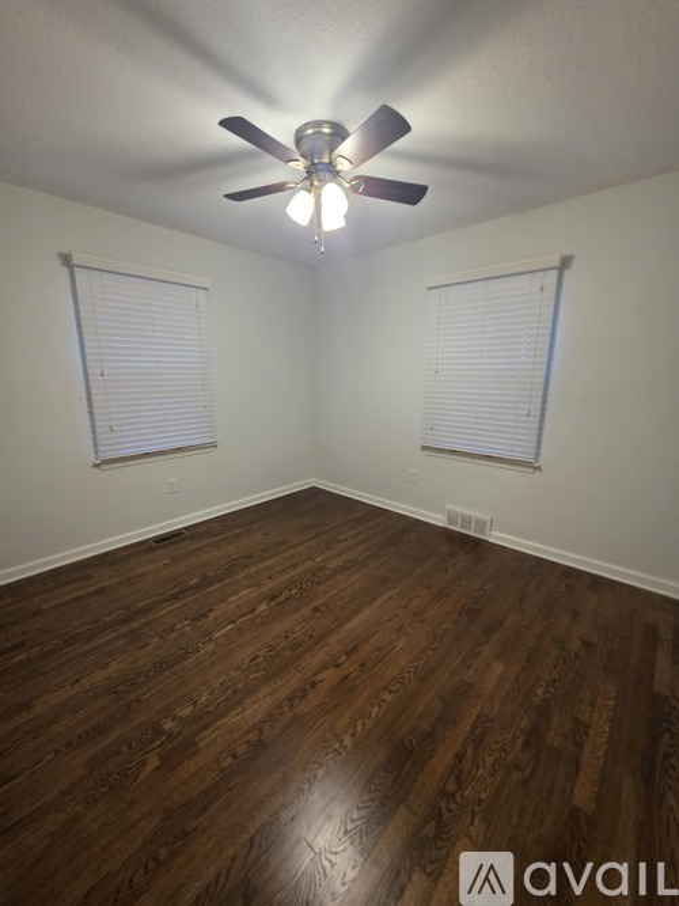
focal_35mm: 13
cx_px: 340
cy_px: 453
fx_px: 340
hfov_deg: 89.9
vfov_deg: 106.2
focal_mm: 2.2
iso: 320
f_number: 1.9
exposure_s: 1/60
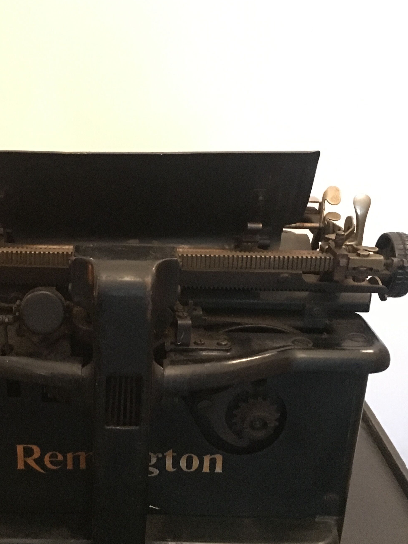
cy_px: 302
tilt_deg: -19.5
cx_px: 118
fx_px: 707
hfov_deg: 31.8
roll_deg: -1.4
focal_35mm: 45
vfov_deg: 42.0
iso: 320
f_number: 2.2
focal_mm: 4.15
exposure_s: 1/17
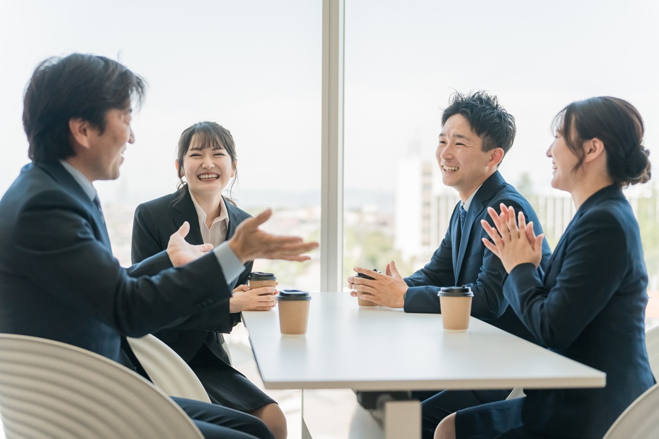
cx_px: 330
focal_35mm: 60
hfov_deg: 33.4
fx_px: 1098
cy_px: 220
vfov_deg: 22.6
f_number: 2.5
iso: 250
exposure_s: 1/1600
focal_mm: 60
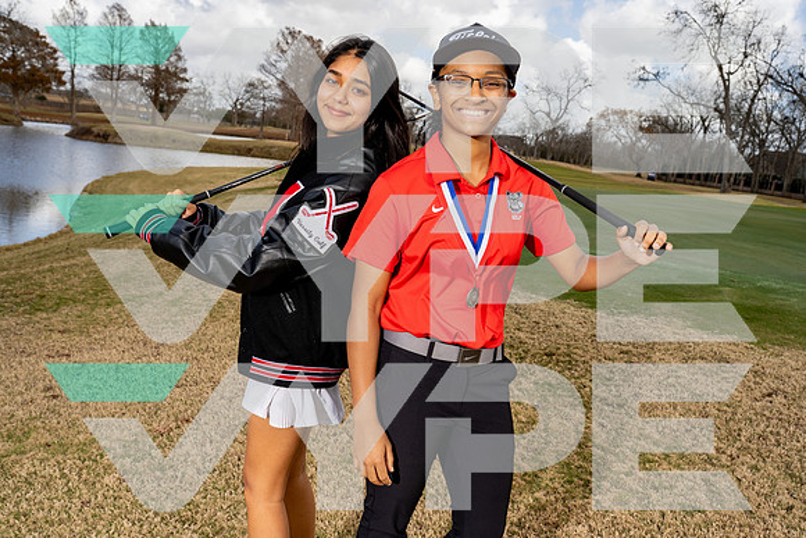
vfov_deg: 42.3
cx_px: 403
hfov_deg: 60.3
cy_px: 269
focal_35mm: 31
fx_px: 694
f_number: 8
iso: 100
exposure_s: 1/250
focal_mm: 31
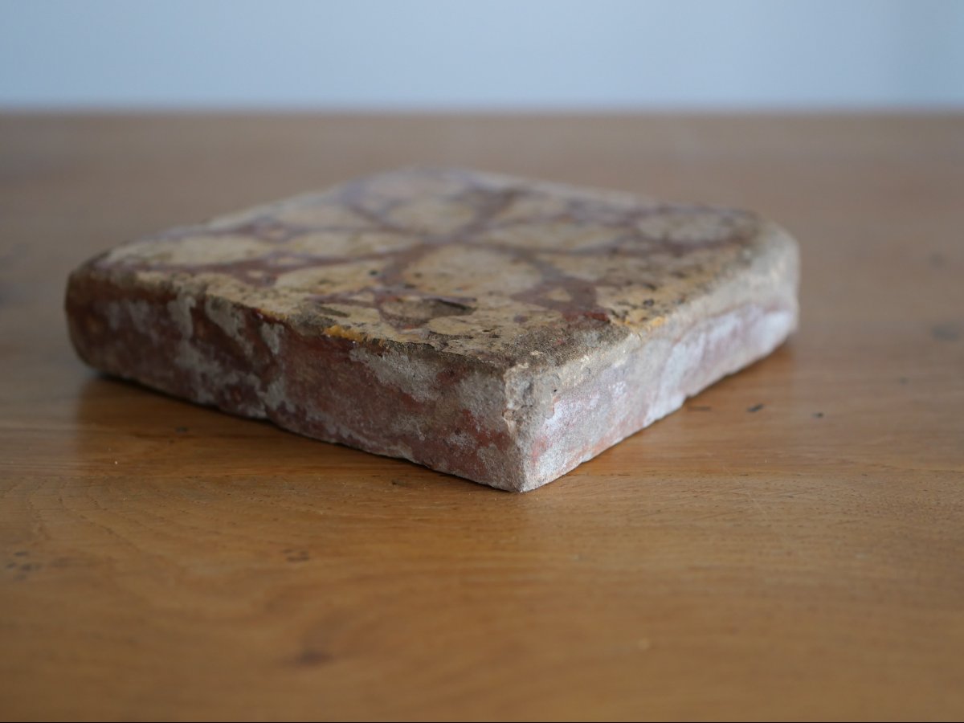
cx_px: 482
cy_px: 362
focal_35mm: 60
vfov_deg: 24.4
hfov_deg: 32.2
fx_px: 1671
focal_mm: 30
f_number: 2.8
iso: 800
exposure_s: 1/60
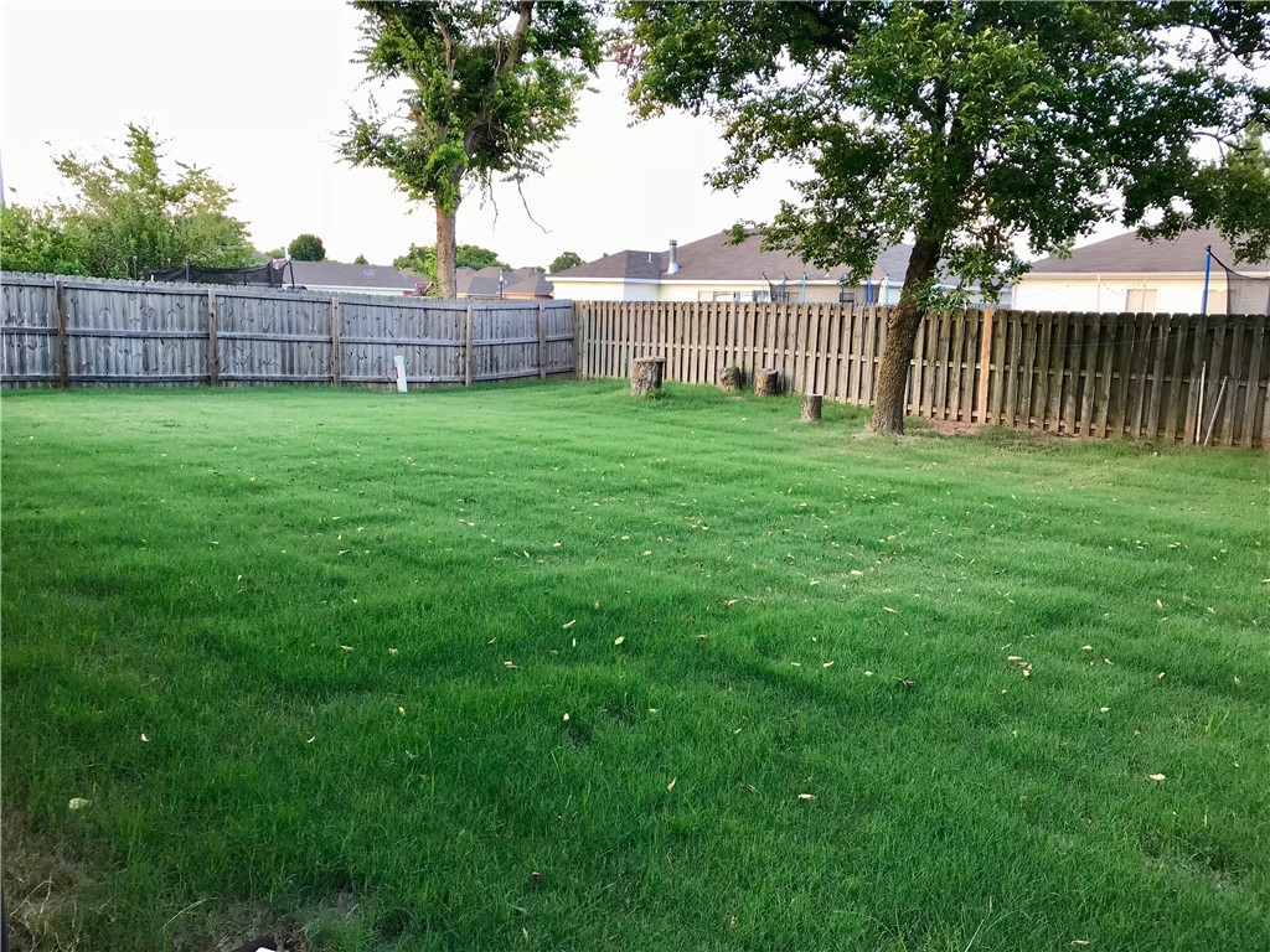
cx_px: 635
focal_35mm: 28
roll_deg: -1.8
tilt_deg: -8.4
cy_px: 476
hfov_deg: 63.4
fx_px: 1027
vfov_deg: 49.7
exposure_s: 1/120
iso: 25
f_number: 1.8
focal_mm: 3.99
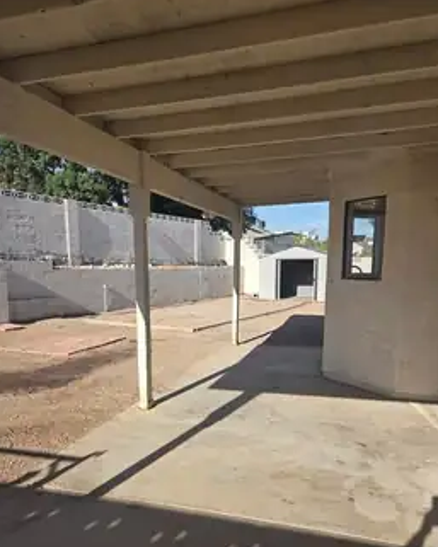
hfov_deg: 51.5
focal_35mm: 28
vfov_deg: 61.6
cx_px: 208
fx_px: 453
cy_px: 332
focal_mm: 5.4
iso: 80
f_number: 1.8
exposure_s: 1/4076
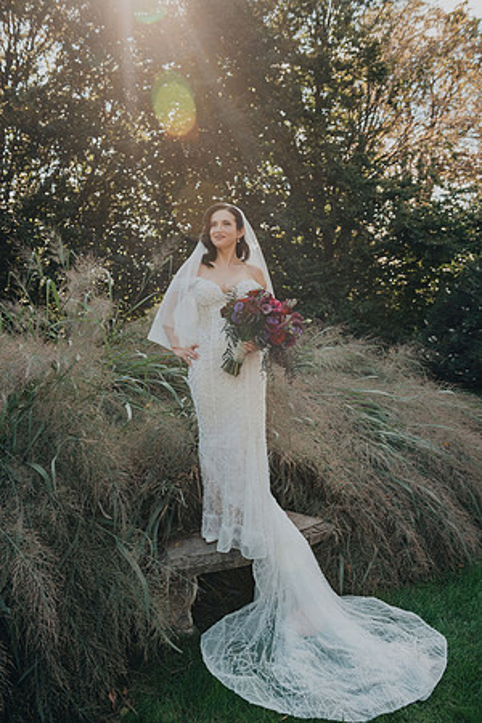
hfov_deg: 45.0
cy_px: 362
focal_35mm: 29
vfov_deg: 63.7
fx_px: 582
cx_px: 241
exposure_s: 1/640
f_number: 4
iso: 400
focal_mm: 29
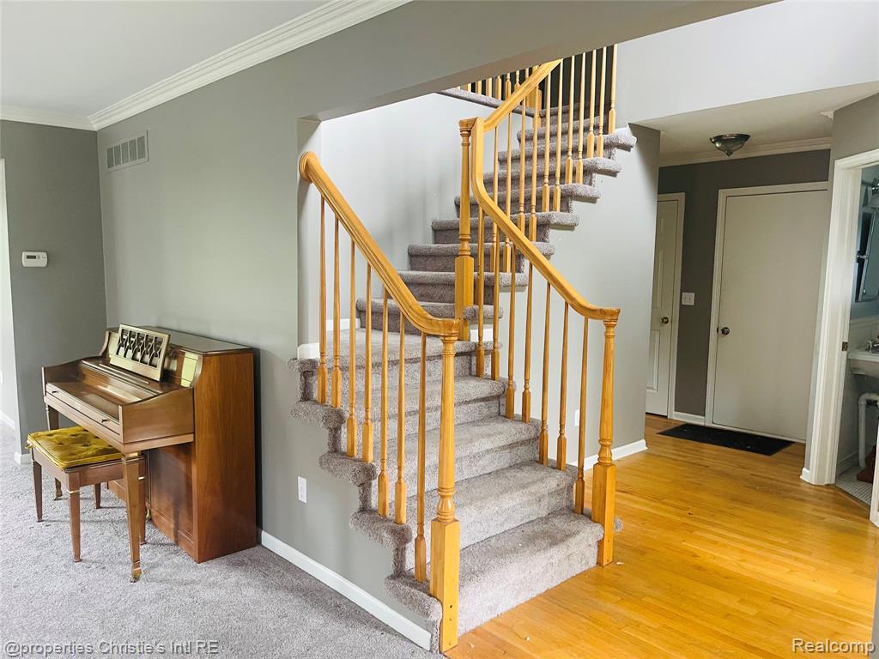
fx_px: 660
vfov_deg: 53.1
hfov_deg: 67.3
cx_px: 440
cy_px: 330
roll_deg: -0.6
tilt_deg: -7.4
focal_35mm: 26
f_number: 1.6
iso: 200
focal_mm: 5.1
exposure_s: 1/60
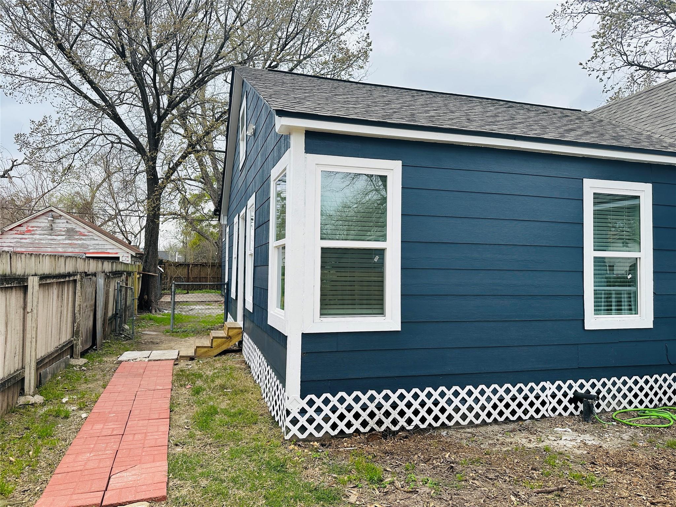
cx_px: 338
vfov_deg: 56.8
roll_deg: -0.5
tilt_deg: +2.0
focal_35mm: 24
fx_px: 469
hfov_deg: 71.6
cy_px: 254
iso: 80
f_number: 1.78
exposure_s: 1/1393
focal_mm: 6.86
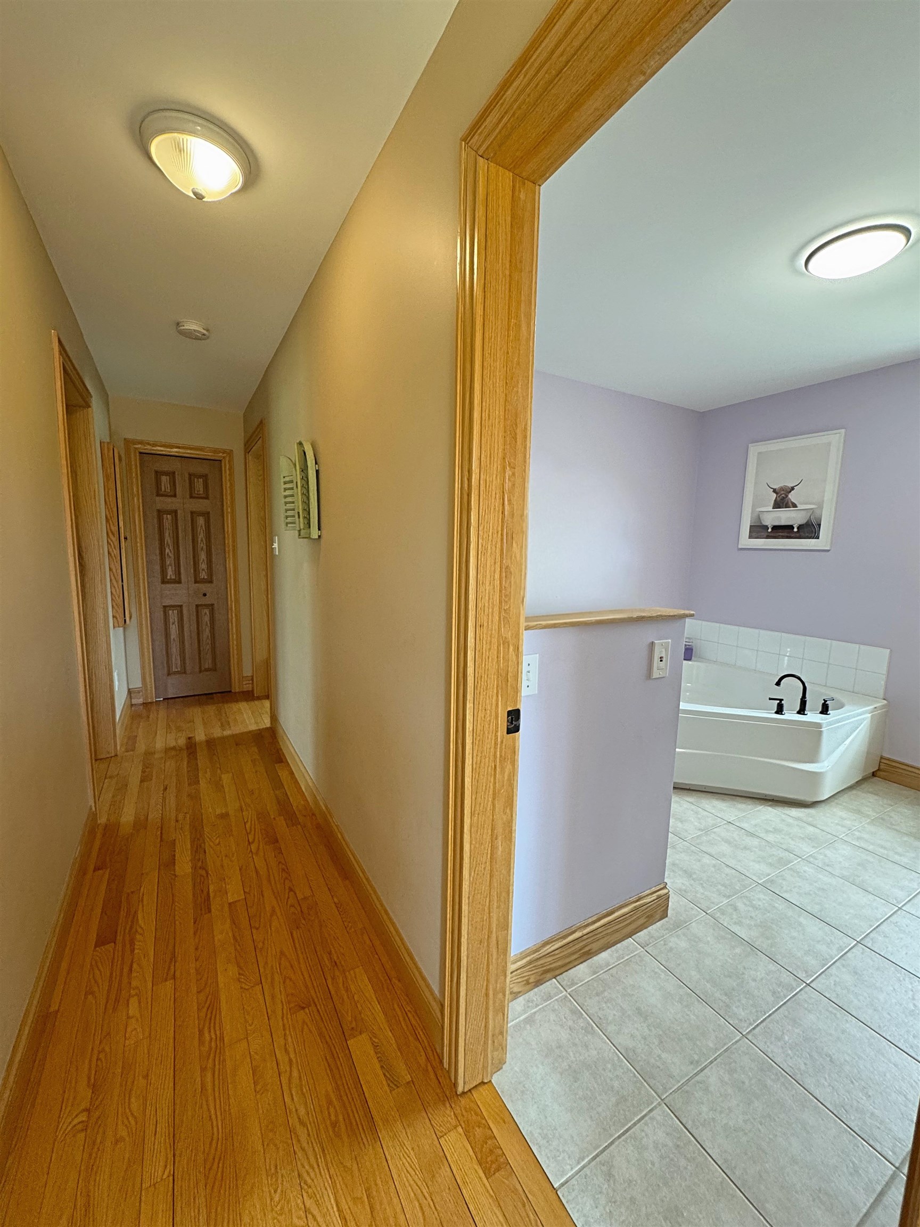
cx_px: 460
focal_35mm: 14
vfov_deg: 102.1
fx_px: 496
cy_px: 614
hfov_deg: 85.7
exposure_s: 1/60
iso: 160
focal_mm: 2.22
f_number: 2.2
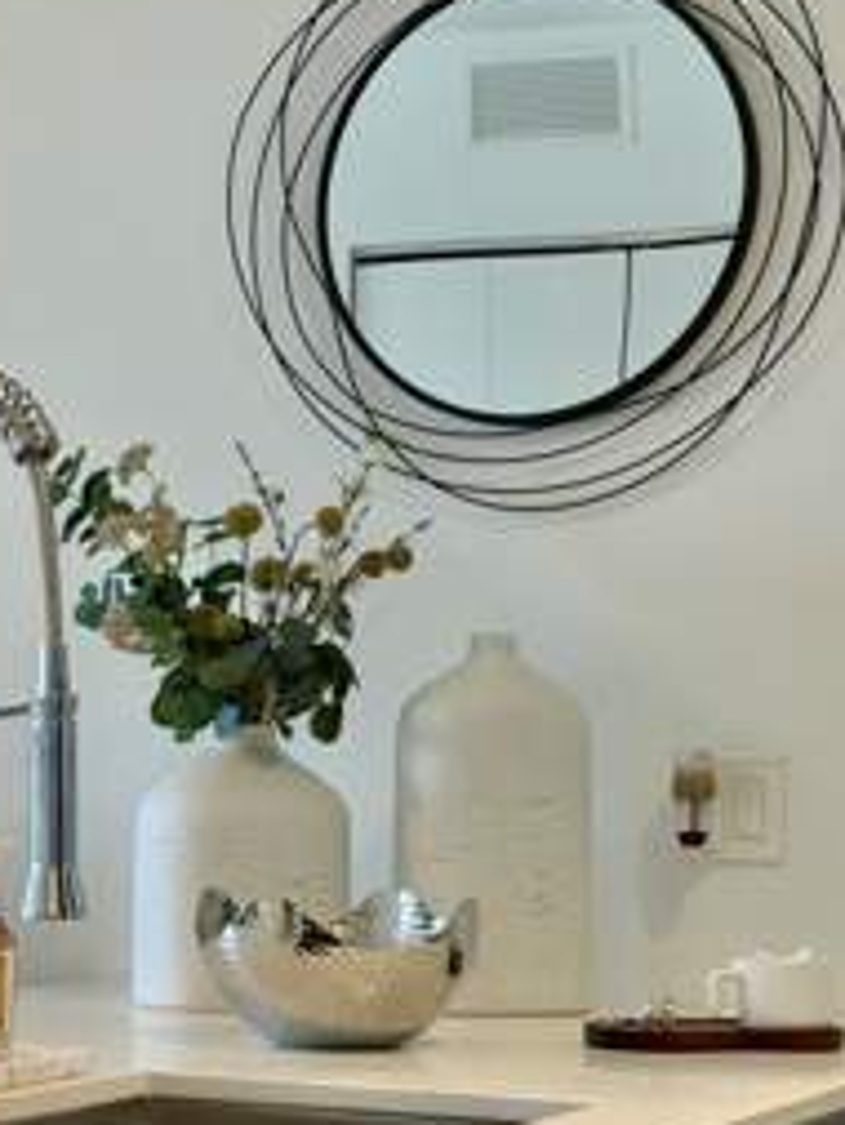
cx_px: 80
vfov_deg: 21.5
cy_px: 738
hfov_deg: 16.0
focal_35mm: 91
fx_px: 2959
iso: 100
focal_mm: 6.76
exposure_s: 1/120
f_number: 1.78
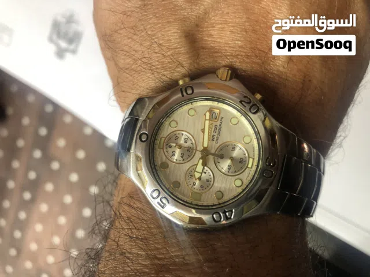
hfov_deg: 63.4
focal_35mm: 28
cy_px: 138
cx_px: 185
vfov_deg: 49.7
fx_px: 299
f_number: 1.8
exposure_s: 1/26
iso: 40
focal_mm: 4
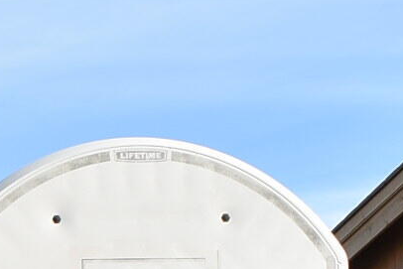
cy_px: 862
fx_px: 2228
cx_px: -402
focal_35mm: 199
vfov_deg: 6.2
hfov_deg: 9.6
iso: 100
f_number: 7.1
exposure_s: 1/200
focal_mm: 18
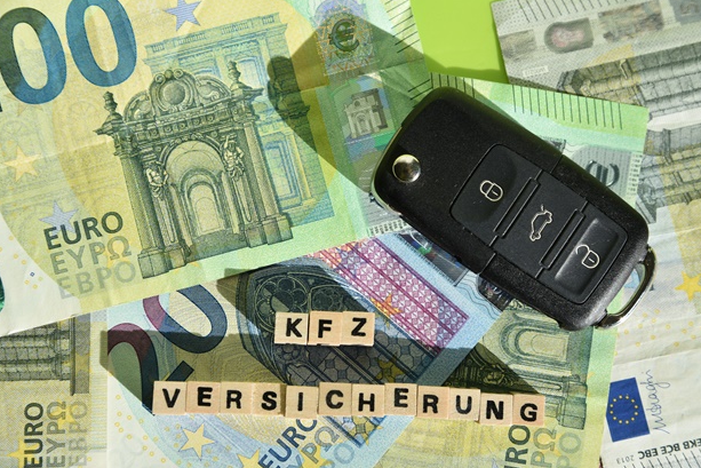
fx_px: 1870
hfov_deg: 21.2
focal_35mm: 96
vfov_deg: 14.3
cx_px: 352
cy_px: 239
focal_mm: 92
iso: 200
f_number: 8
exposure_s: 1/250
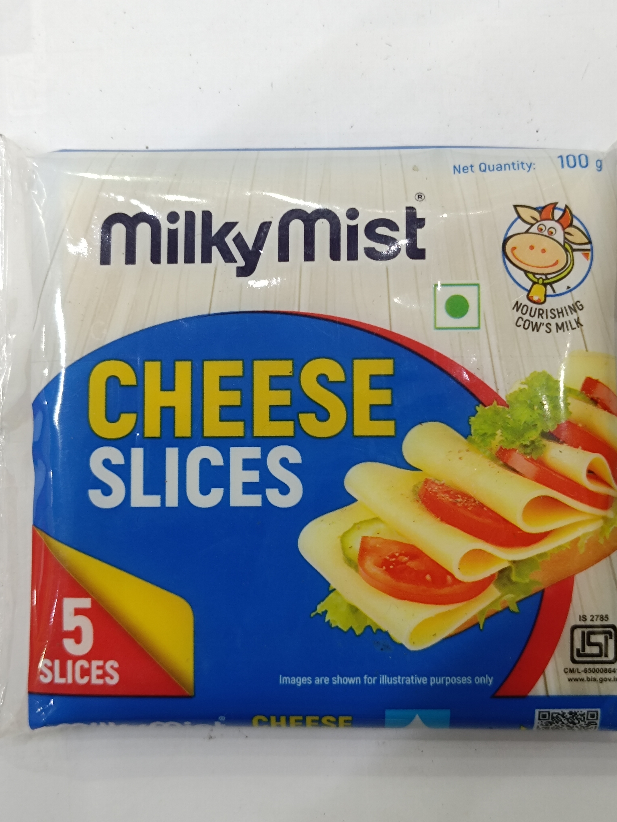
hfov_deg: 56.8
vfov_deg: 71.6
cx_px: 308
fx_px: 570
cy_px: 411
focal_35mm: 24
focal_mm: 5.59
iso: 458
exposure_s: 1/50.1
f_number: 1.88
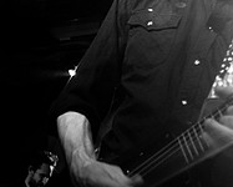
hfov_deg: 21.9
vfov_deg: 17.3
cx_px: 82
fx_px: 601
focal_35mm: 87
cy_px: -2
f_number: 2.8
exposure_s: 1/50
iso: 1600
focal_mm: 20
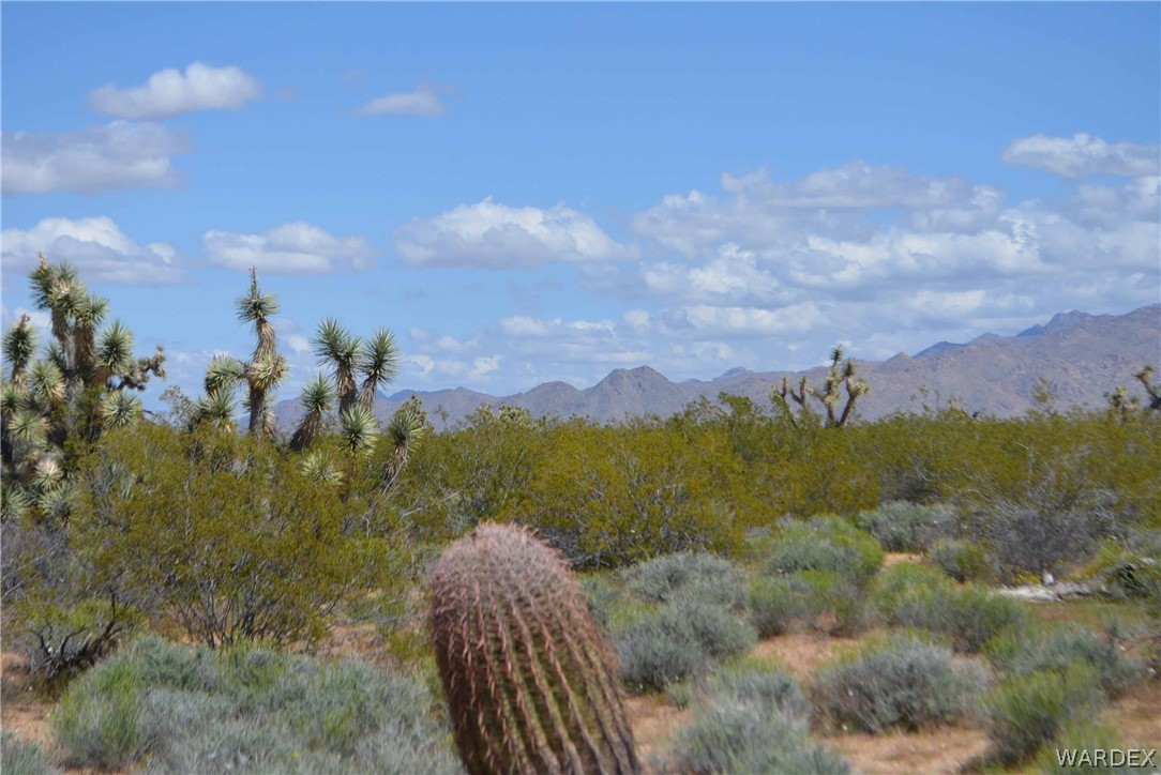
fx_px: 2662
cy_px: 388
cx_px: 580
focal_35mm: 82
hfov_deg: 24.6
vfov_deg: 16.6
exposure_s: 1/2000
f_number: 7.1
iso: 400
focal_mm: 55
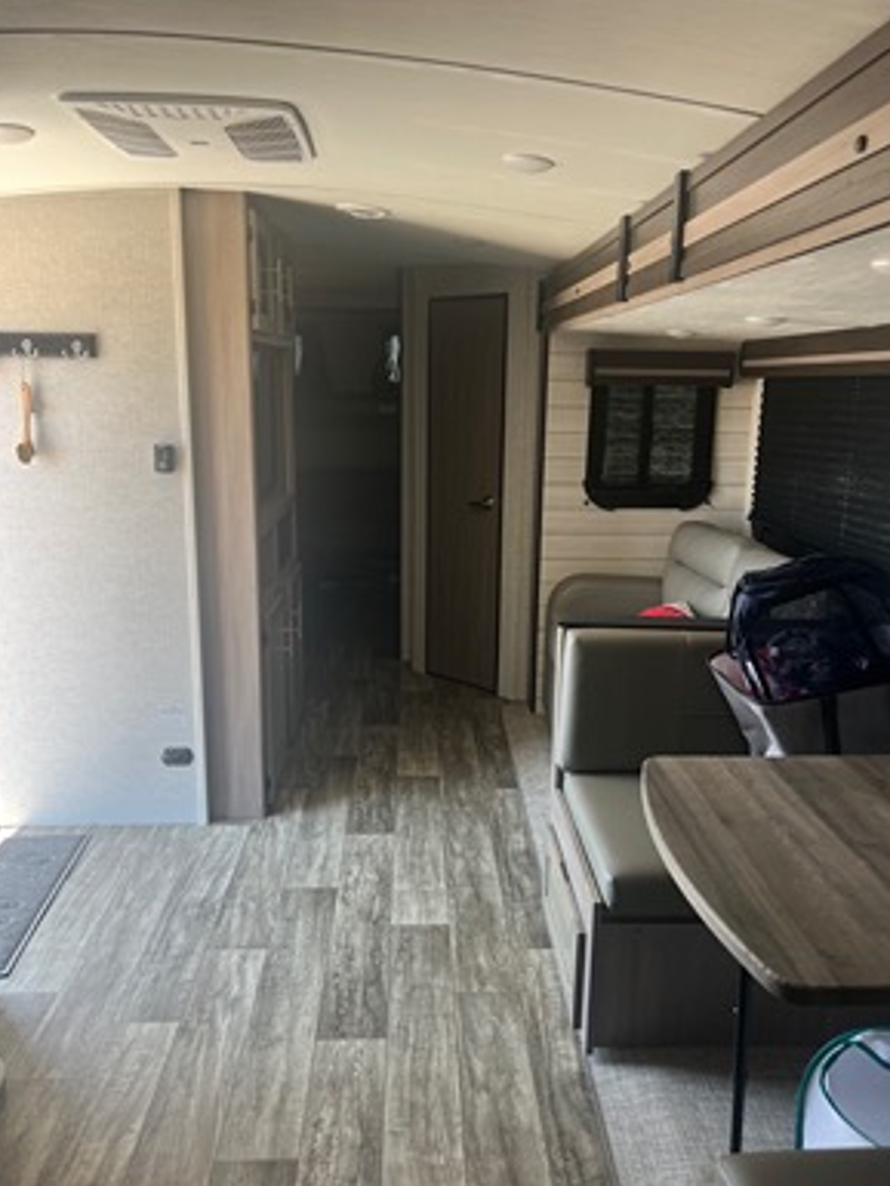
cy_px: 573
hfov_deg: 51.4
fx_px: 925
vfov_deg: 65.3
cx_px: 443
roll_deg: +0.3
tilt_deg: -10.6
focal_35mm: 27
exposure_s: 1/121
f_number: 1.5
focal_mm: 5.7
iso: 64
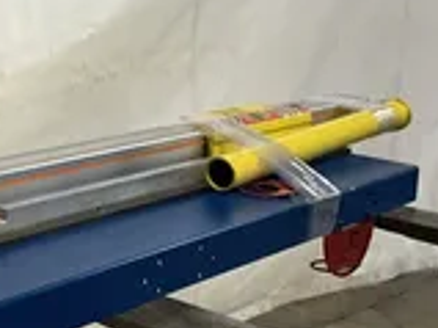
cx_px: 14
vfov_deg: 20.1
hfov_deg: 25.5
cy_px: 141
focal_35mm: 73
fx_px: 923
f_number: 1.8
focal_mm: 3
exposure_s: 1/60
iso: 250
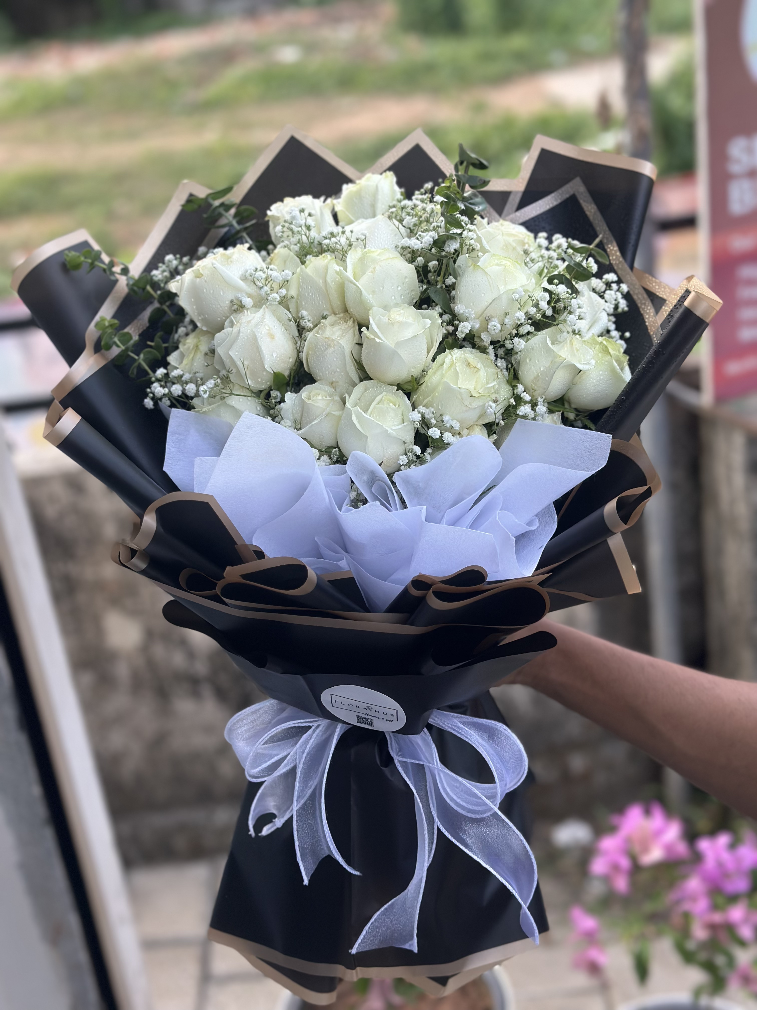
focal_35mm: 48
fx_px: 1400
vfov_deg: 39.7
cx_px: 378
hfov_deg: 30.3
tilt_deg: -24.0
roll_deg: +8.9
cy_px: 505
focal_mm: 6.86
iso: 80
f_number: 1.78
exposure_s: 1/1305
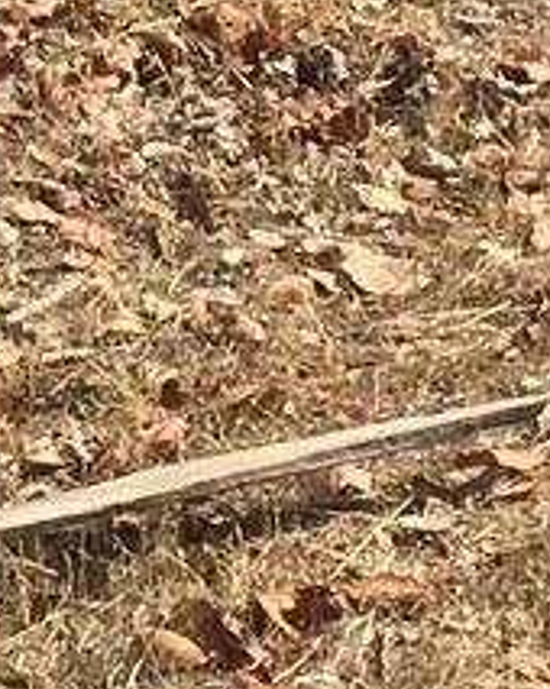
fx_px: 5461
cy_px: -957
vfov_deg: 6.8
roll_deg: -0.5
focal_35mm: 268
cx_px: -201
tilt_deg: -9.9
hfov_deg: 5.7
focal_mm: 4.15
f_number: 2.2
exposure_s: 1/1789
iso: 25
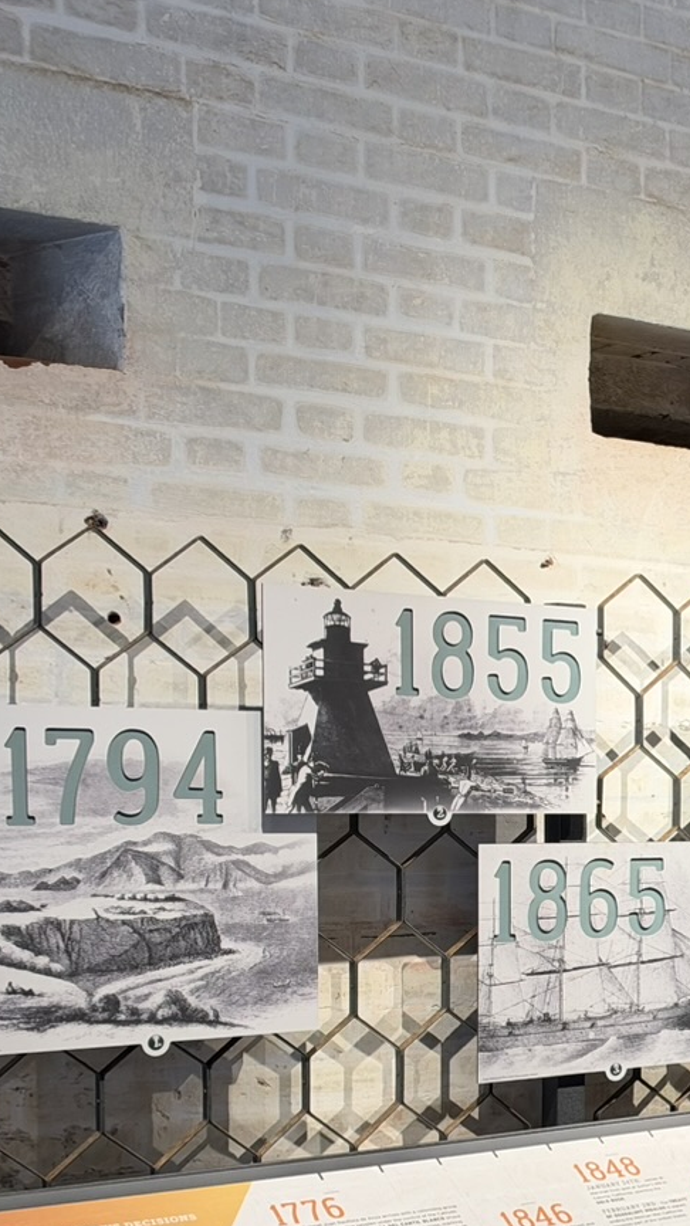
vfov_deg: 33.3
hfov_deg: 17.0
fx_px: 2017
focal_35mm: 62
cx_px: 1117
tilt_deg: -3.7
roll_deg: -1.1
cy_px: 893
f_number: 1.8
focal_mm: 6.93
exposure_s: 1/121
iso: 250
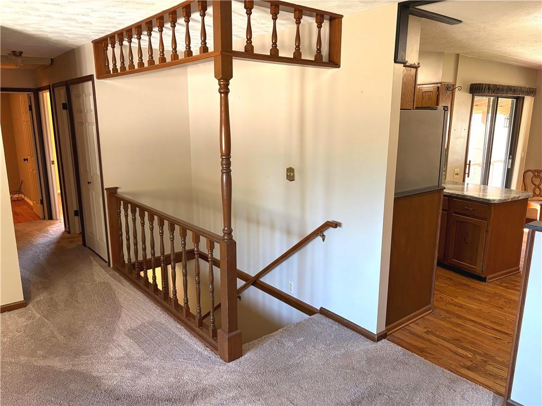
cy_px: 203
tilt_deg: -11.7
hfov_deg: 67.3
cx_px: 271
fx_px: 407
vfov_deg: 53.1
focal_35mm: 26
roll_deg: +1.1
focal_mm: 5.96
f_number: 1.6
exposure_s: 1/60
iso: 250
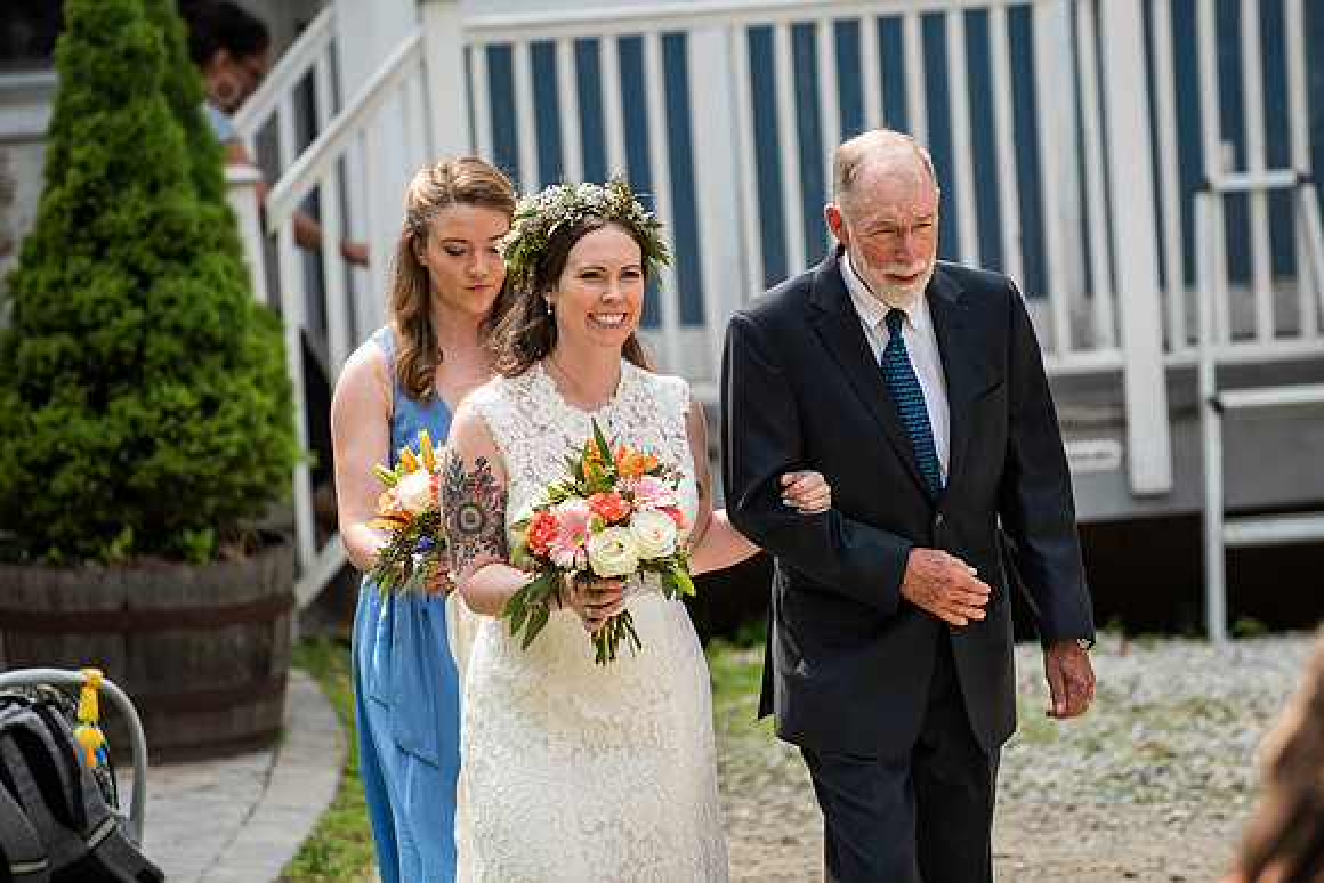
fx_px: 8828
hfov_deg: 8.6
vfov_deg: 5.7
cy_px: 373
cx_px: 665
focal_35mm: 240
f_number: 3.5
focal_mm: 200
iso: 400
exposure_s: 1/1600
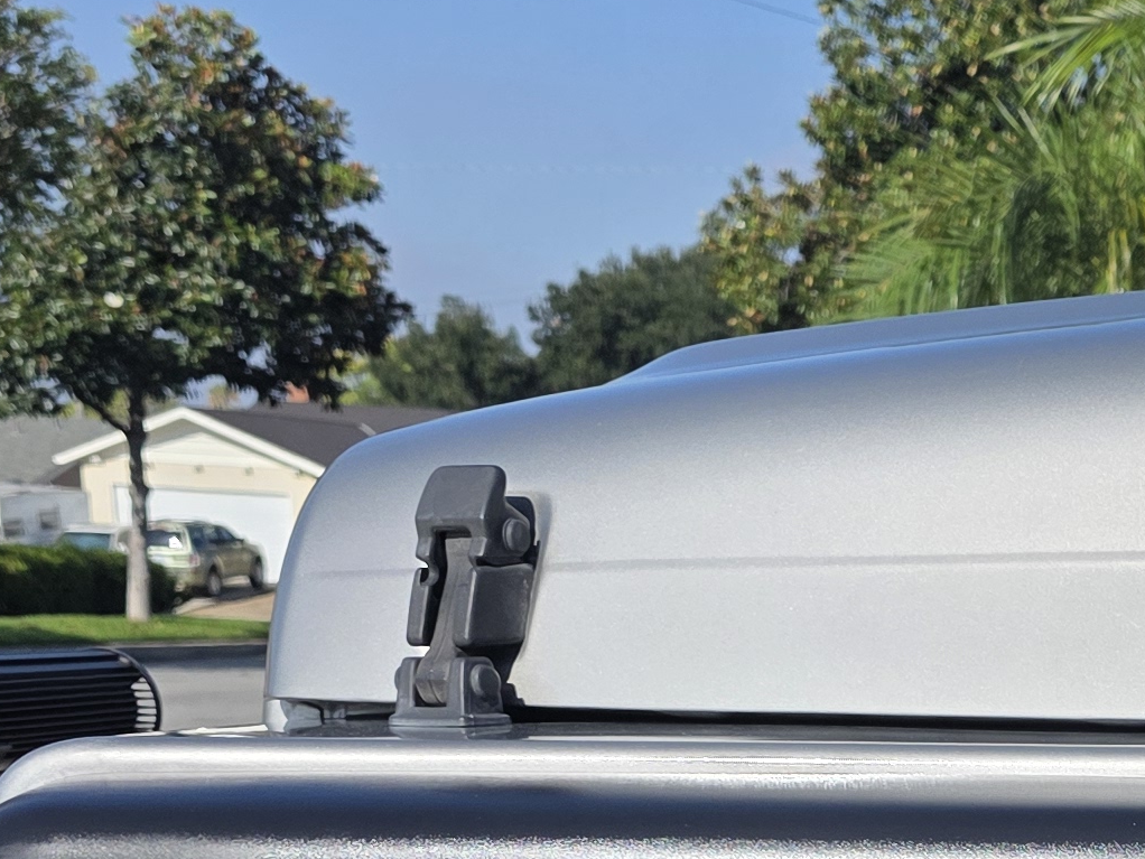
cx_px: 1563
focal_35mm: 90
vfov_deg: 14.6
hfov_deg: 19.7
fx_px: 2978
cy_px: 1502
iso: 80
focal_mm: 6.3
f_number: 1.7
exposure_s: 1/7944
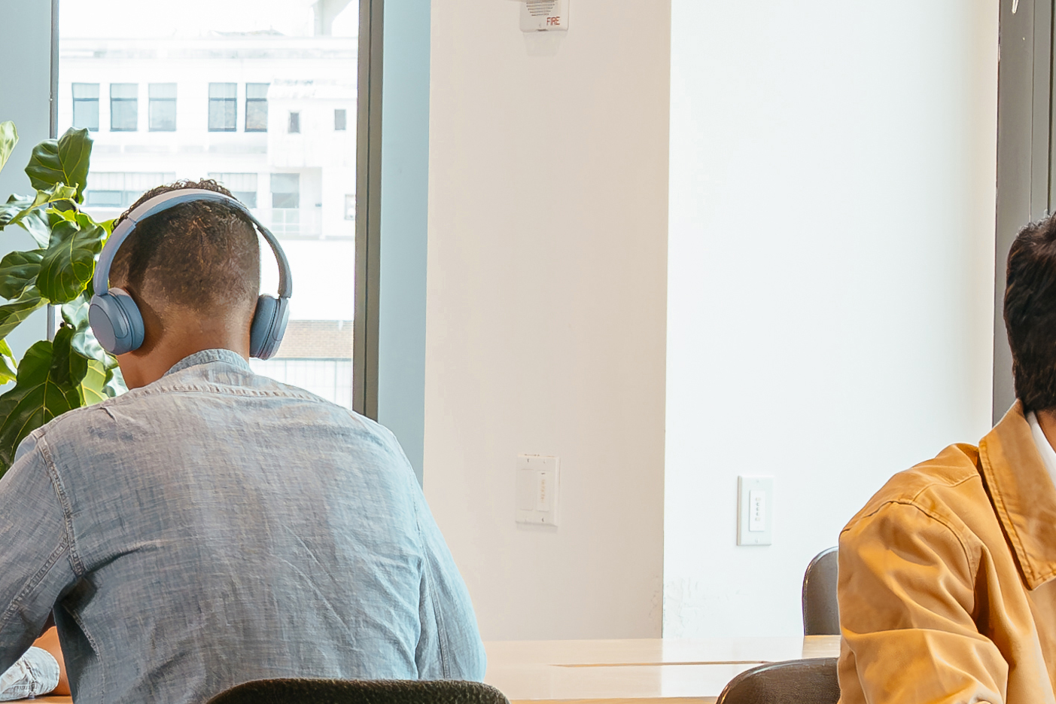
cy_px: 464
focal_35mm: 206
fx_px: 6042
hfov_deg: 9.9
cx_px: -128
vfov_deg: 6.7
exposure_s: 1/80
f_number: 8
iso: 800
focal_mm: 35
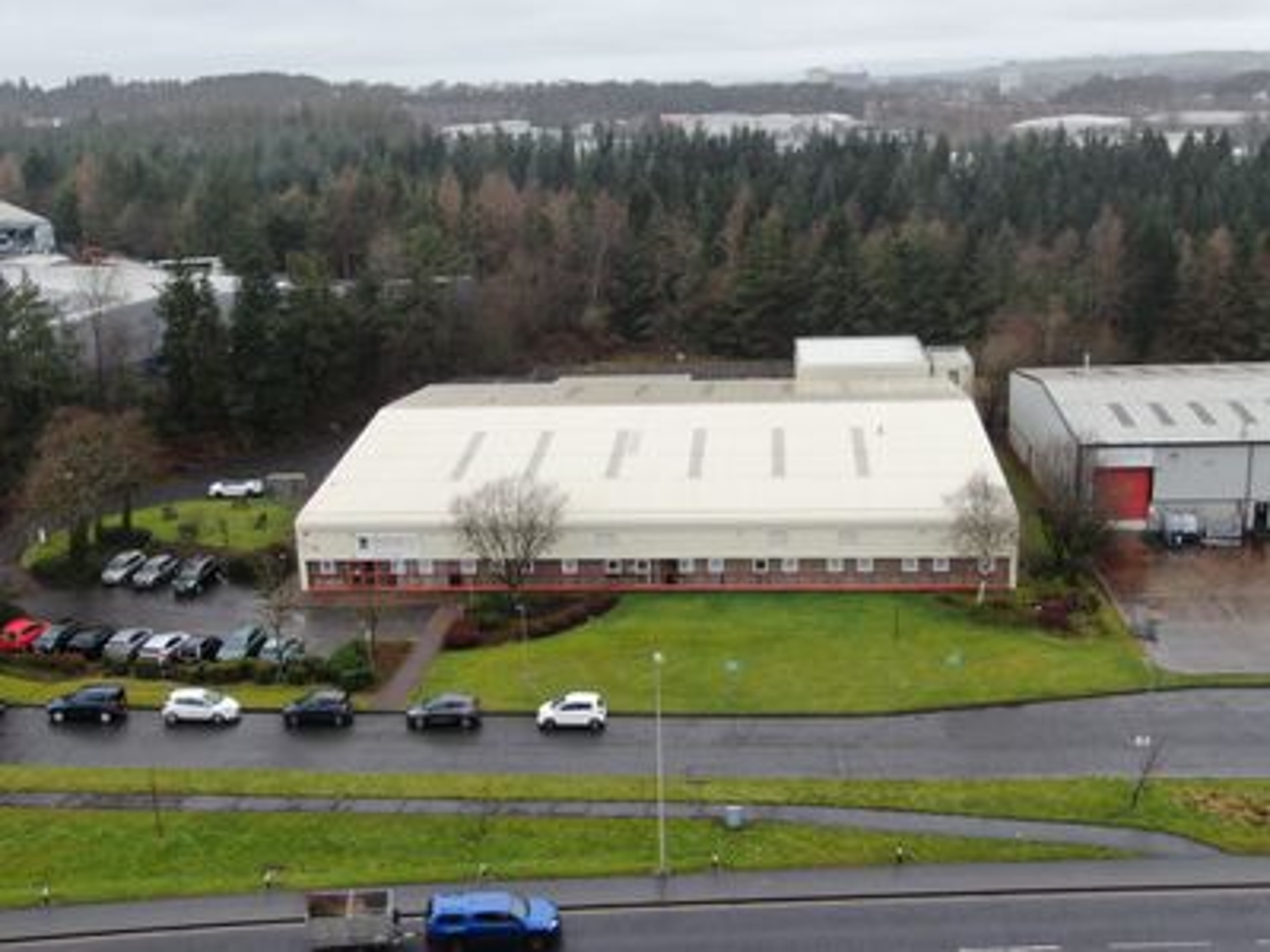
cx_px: 635
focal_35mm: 29
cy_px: 476
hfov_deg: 61.7
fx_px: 1064
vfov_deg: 48.2
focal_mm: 5.11
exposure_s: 1/120
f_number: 3
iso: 100
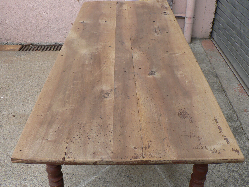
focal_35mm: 36
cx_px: 124
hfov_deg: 51.4
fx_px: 259
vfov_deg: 39.7
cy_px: 94
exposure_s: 1/400
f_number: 3.2
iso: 80
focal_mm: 6
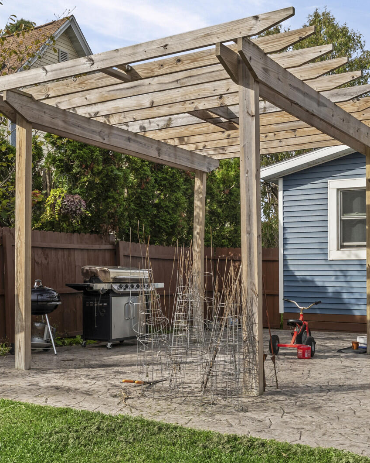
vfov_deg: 40.1
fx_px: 630
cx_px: 193
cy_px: 283
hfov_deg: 32.7
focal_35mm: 46
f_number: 16
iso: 640
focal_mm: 26
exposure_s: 1/25
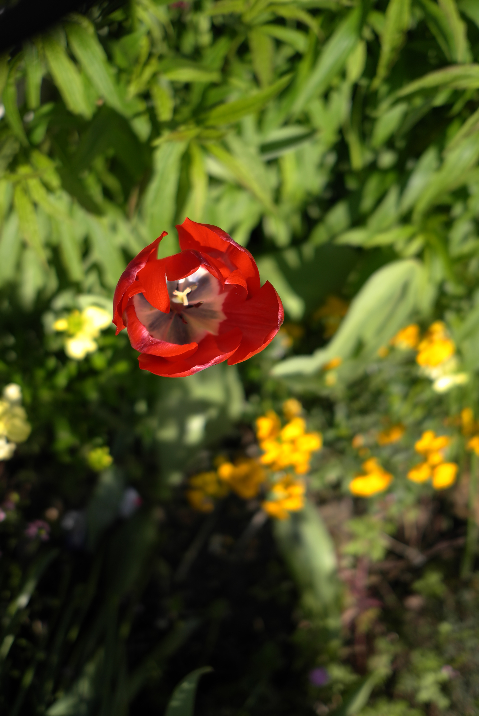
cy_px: 358
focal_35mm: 35
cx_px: 240
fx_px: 697
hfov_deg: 37.9
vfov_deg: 54.4
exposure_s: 1/1250
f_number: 2.8
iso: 100
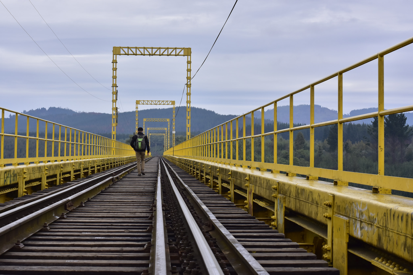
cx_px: 206
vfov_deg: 18.2
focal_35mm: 75
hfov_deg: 27.0
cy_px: 138
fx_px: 860
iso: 400
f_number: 8
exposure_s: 1/800
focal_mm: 50
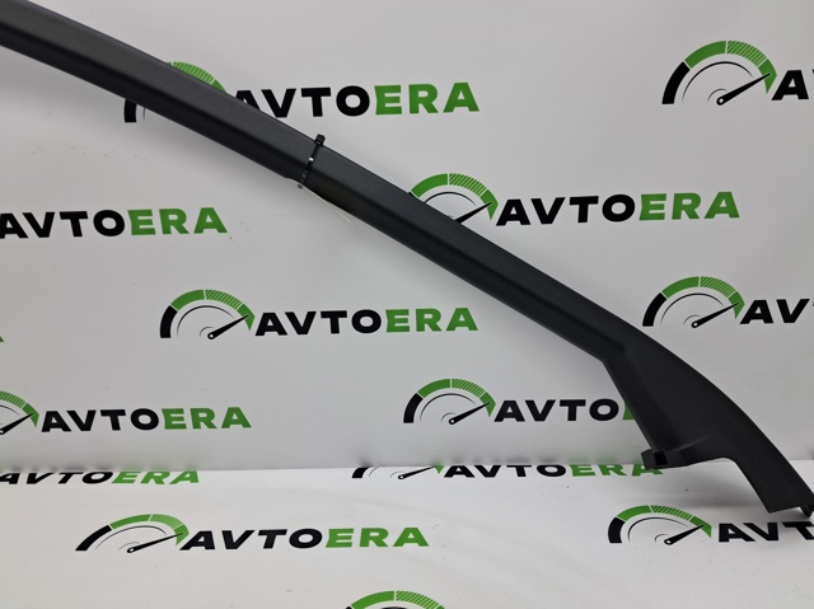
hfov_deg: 65.4
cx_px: 407
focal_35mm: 27
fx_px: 634
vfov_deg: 51.3
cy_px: 304
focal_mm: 4
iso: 50
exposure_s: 1/100
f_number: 1.8
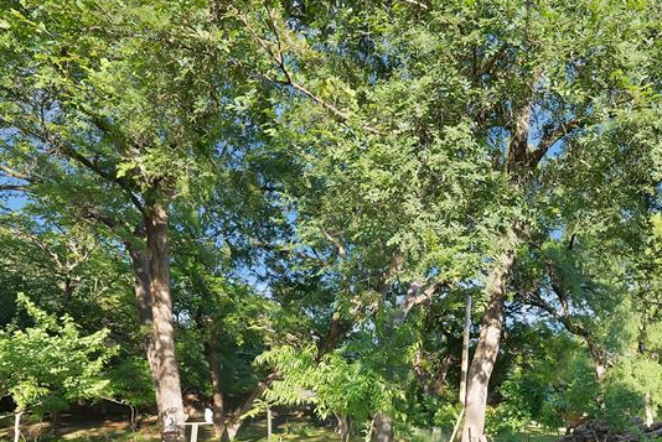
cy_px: 409
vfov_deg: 48.5
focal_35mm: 23
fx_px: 423
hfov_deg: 70.0
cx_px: 511
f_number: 10
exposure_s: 1/80
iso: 640
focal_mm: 12
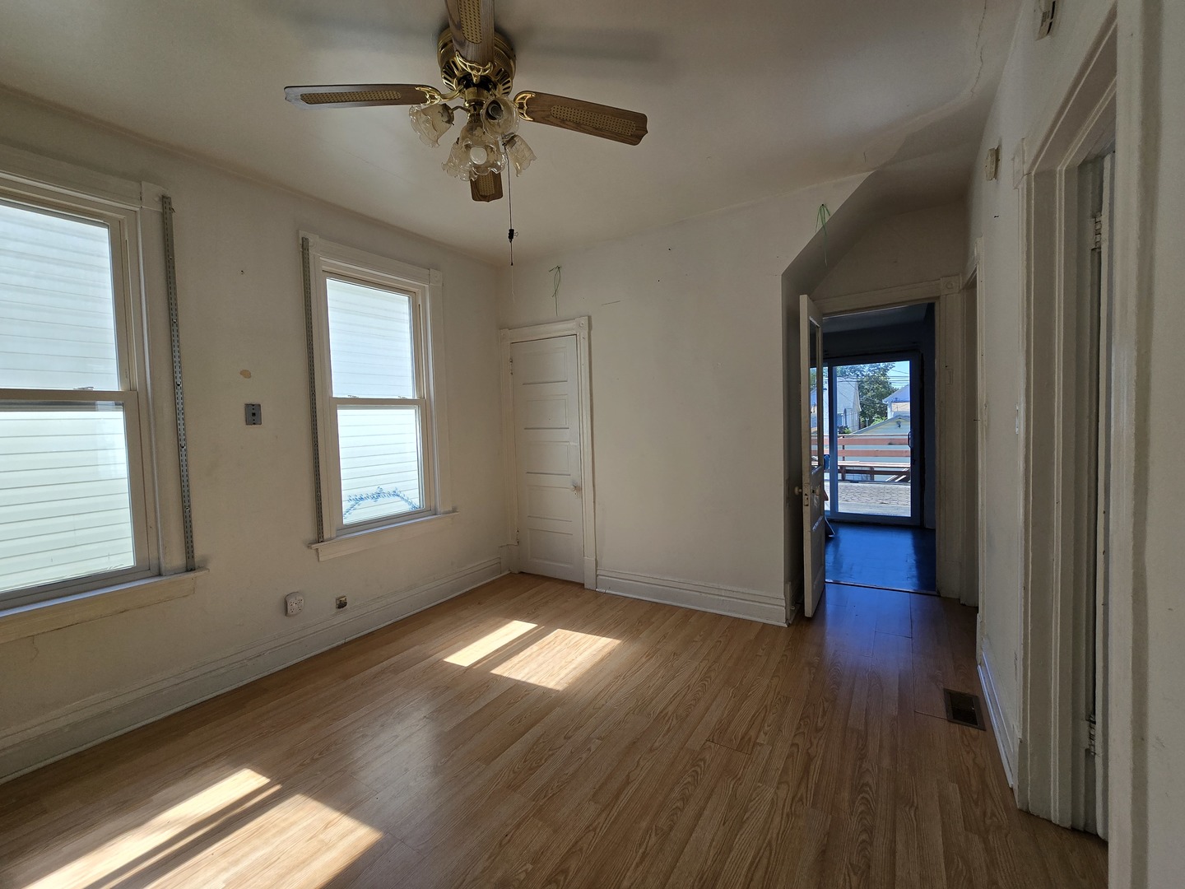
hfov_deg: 106.2
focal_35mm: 13
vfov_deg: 89.9
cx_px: 592
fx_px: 445
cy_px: 444
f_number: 2.2
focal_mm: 2.2
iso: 50
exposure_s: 1/417
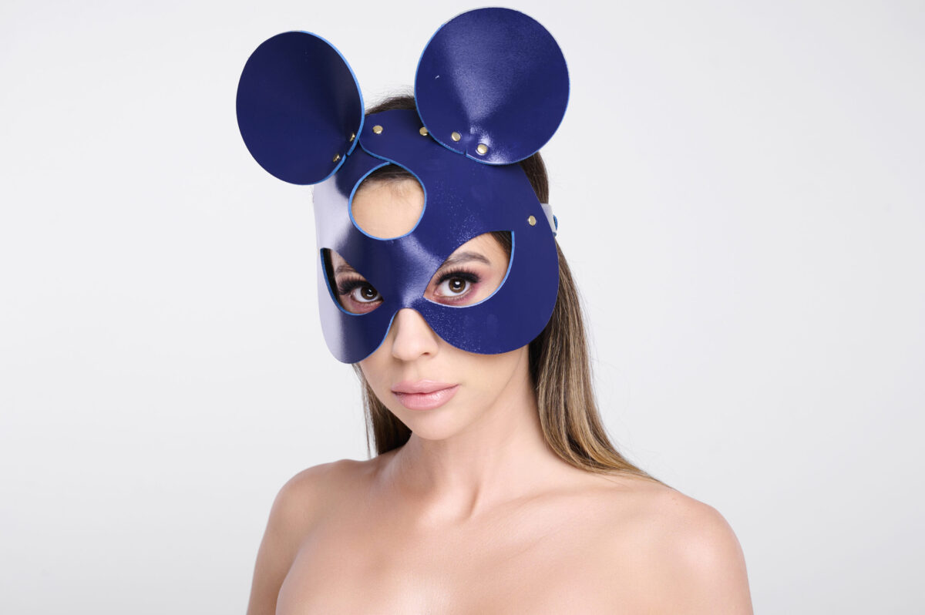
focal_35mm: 70
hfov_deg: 28.9
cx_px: 462
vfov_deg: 19.4
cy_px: 308
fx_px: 1797
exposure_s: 1/160
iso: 125
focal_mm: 70
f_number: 8
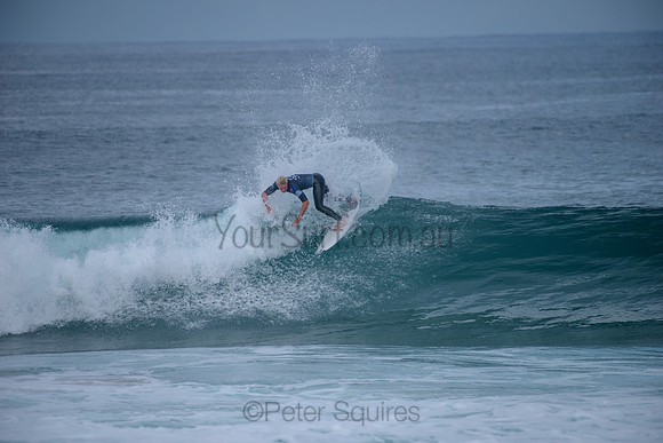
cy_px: 222
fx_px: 9210
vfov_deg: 2.8
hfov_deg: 4.1
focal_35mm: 500
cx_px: 332
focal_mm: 500
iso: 250
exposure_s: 1/2000
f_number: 5.6
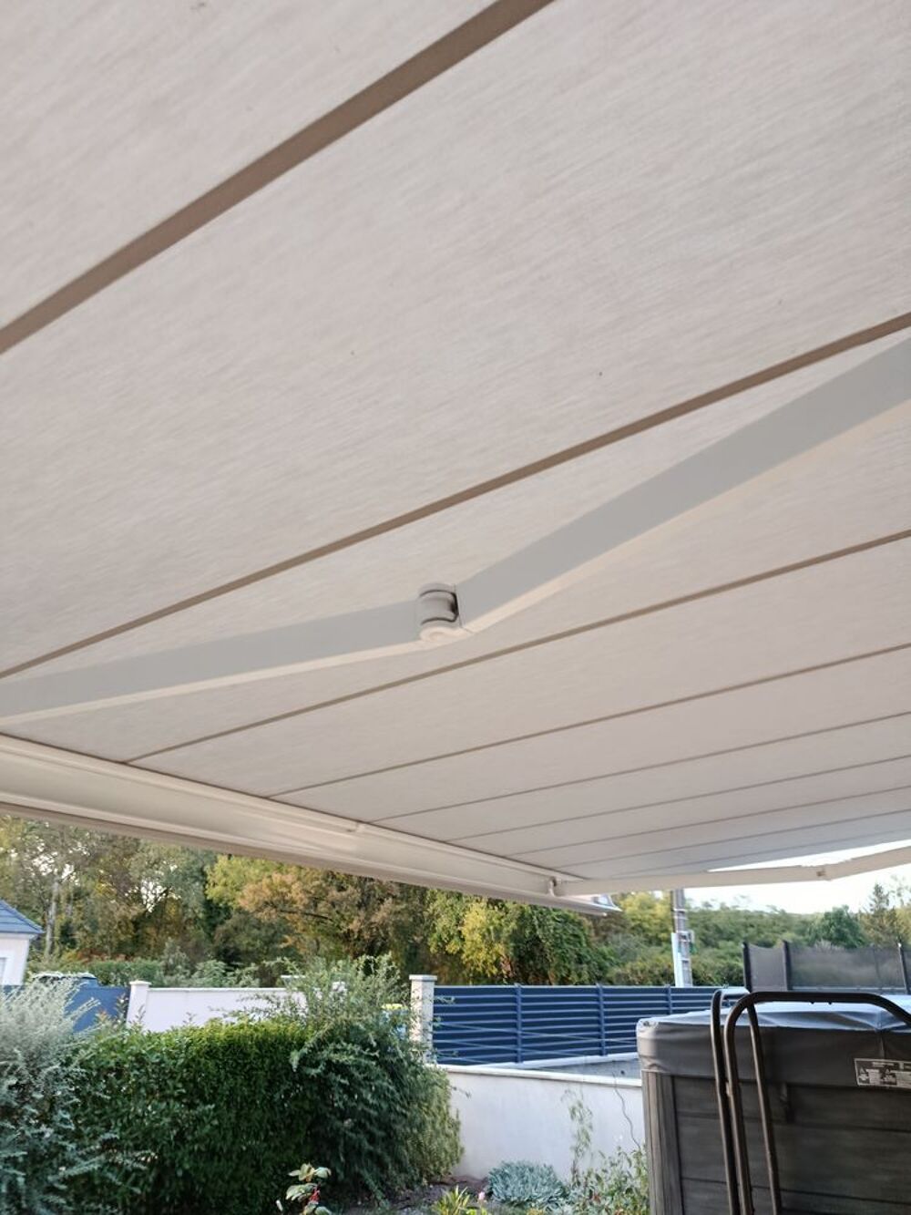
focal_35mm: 24
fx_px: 842
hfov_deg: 56.8
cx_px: 456
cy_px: 608
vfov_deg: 71.6
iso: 736
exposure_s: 1/100
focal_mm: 5.24
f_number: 1.7
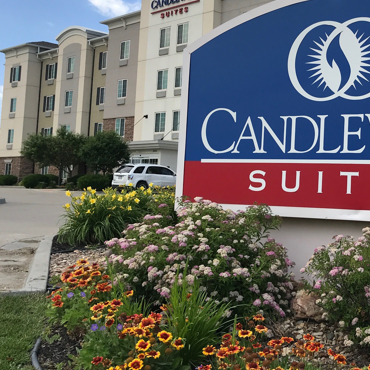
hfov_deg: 31.9
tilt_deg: +3.4
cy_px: 146
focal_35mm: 50
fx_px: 605
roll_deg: -1.4
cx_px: 352
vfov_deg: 33.9
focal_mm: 3.99
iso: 20
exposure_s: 1/1546
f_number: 1.8
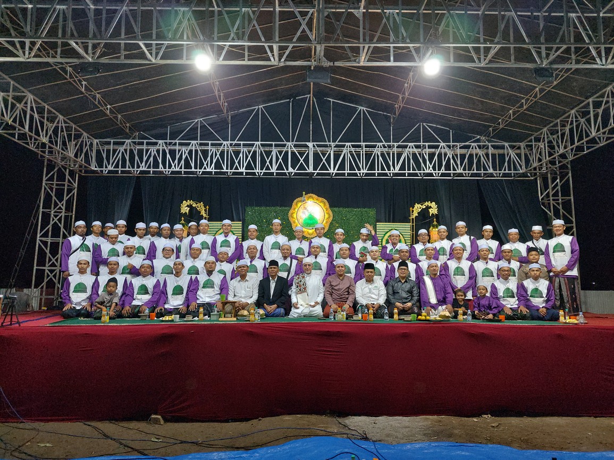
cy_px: 230
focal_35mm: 25
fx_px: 443
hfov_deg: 69.4
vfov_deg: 54.9
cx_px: 307
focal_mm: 5.23
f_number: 1.8
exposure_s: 1/60
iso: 320
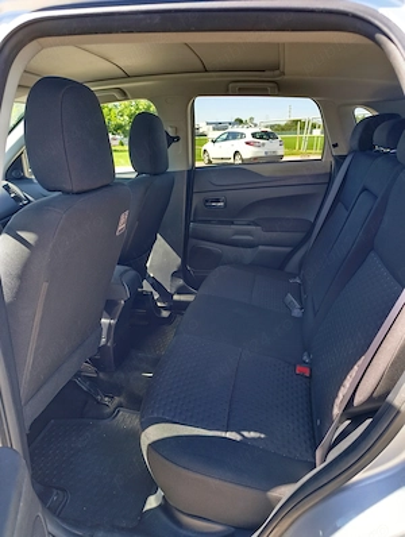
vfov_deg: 73.8
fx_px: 358
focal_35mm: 23
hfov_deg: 59.0
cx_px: 202
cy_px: 268
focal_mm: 6.14
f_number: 1.6
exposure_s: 1/100
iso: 400
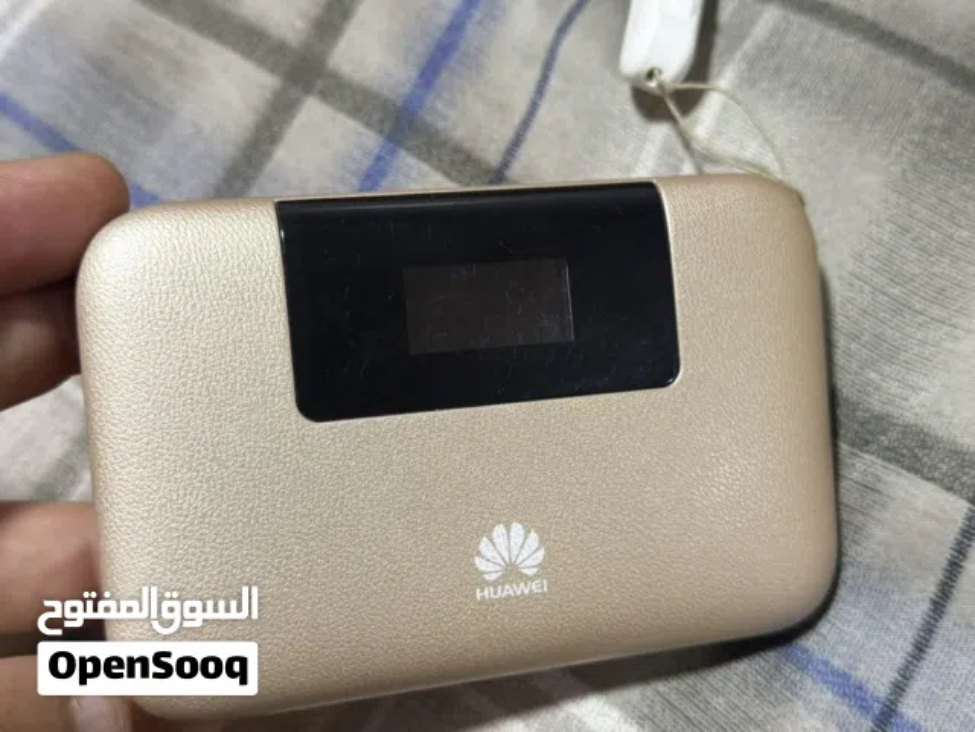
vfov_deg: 56.8
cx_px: 488
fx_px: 676
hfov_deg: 71.6
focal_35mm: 24
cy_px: 366
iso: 250
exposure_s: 1/60
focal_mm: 6.76
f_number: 1.78
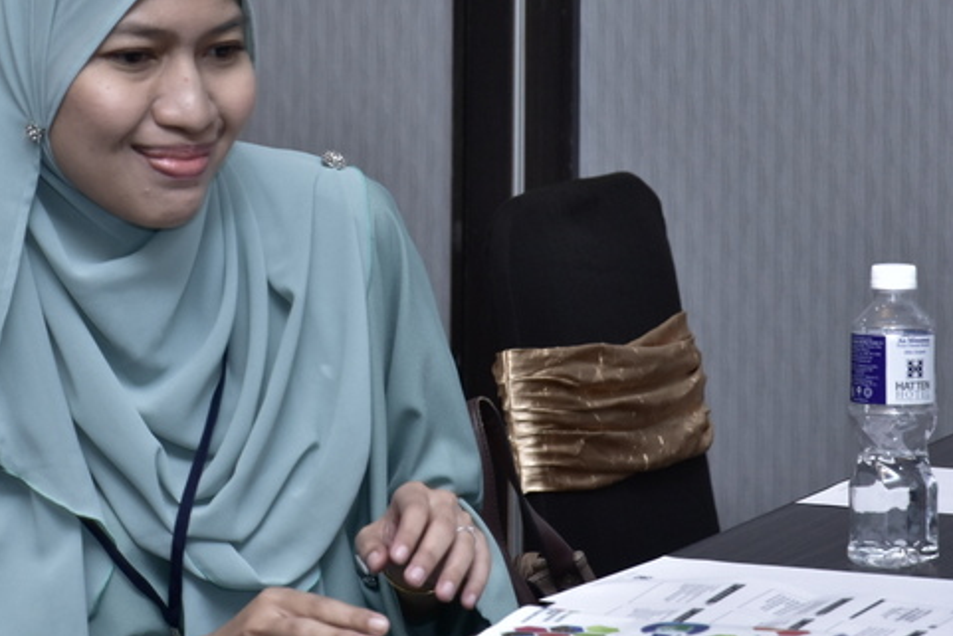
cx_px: 240
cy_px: 178
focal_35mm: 262
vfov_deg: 5.3
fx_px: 6933
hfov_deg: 7.9
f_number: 6.3
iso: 1000
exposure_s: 1/50
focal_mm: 105
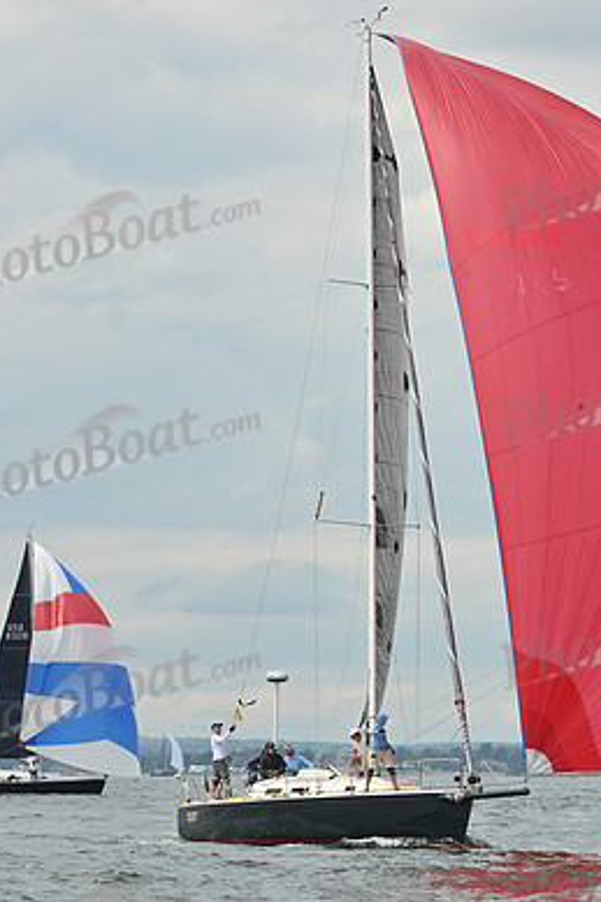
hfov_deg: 7.1
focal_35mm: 194
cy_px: 543
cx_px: 382
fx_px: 4862
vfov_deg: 10.6
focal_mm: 130
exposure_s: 1/1600
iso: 320
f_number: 8
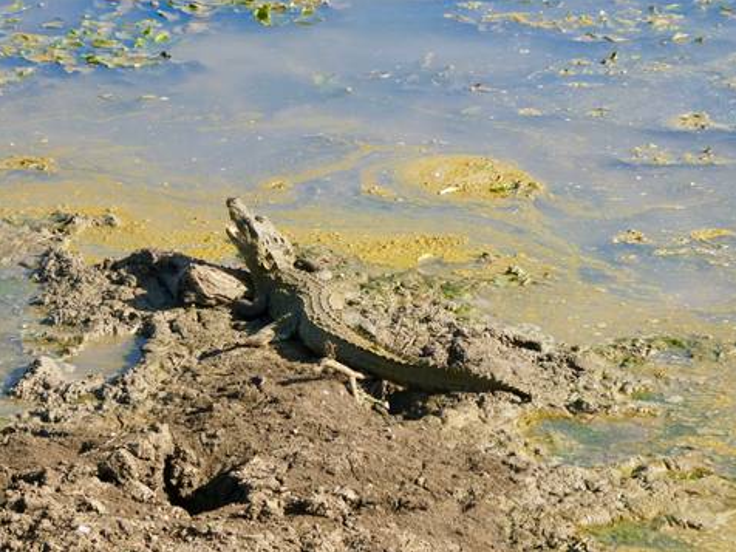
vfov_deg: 6.4
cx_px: 370
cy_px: 275
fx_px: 4954
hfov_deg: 8.5
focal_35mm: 233
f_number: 5.6
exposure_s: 1/160
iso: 80
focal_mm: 41.4
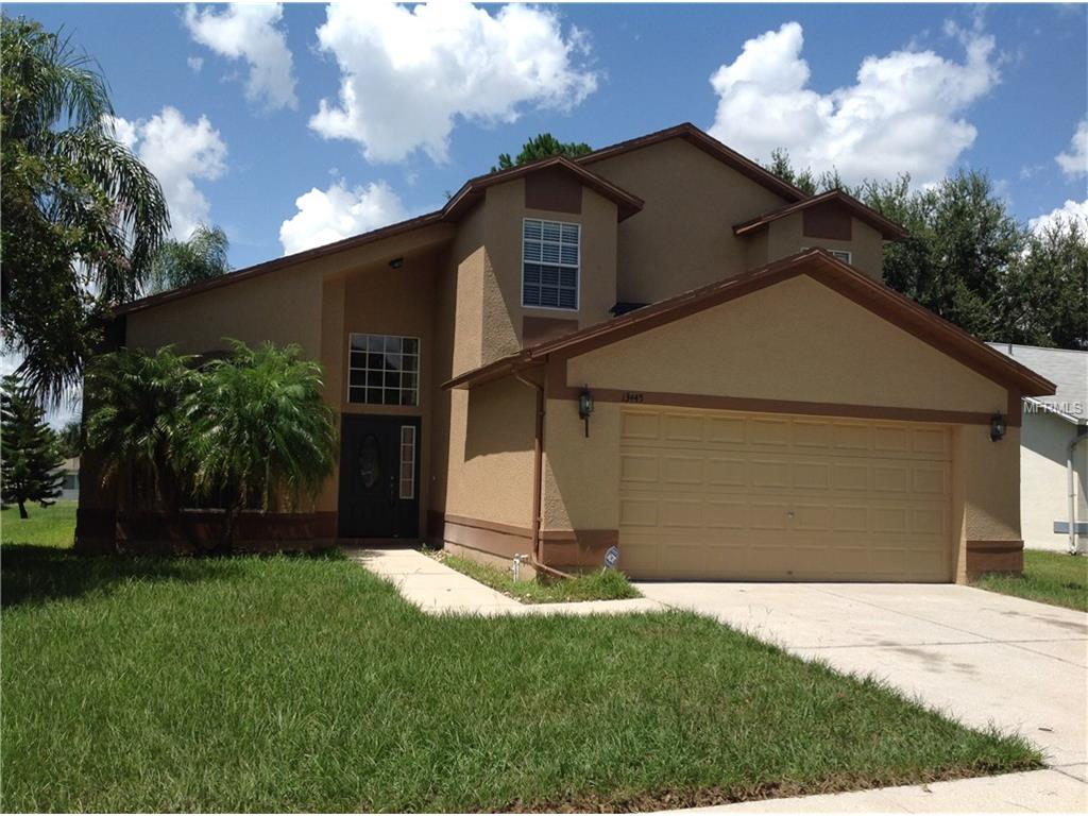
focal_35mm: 35
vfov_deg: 40.7
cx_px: 544
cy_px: 408
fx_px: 1100
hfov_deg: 52.6
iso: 50
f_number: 2.4
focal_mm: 4.28
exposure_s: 1/2016
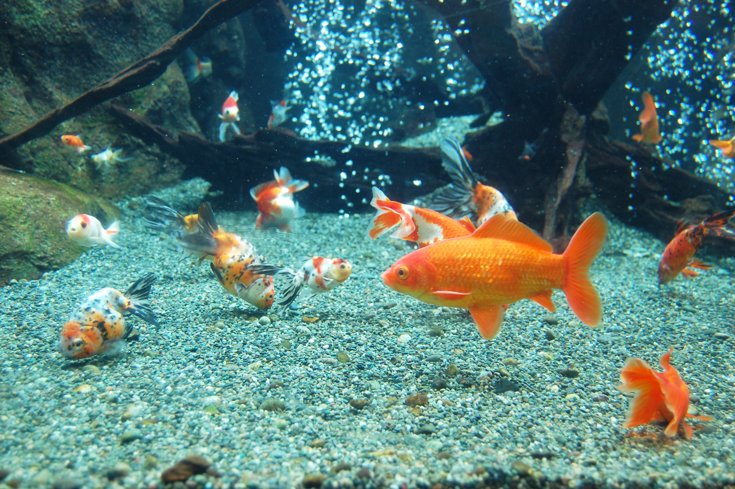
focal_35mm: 42
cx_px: 368
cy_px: 244
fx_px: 857
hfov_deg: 46.4
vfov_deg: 31.8
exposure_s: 1/60
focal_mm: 28
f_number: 4.2
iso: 400
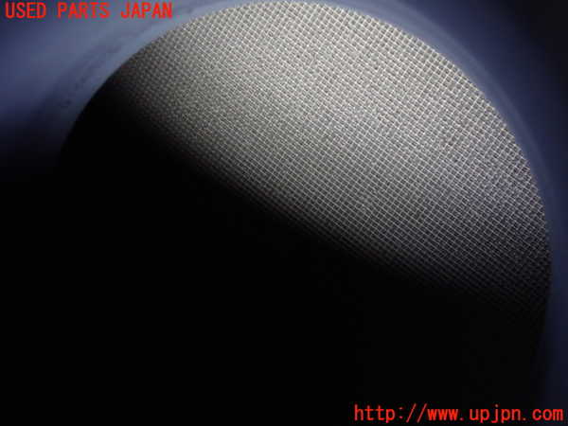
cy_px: 213
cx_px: 284
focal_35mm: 100
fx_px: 1641
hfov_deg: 19.6
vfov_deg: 14.8
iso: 640
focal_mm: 18
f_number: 4.9
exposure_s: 1/100
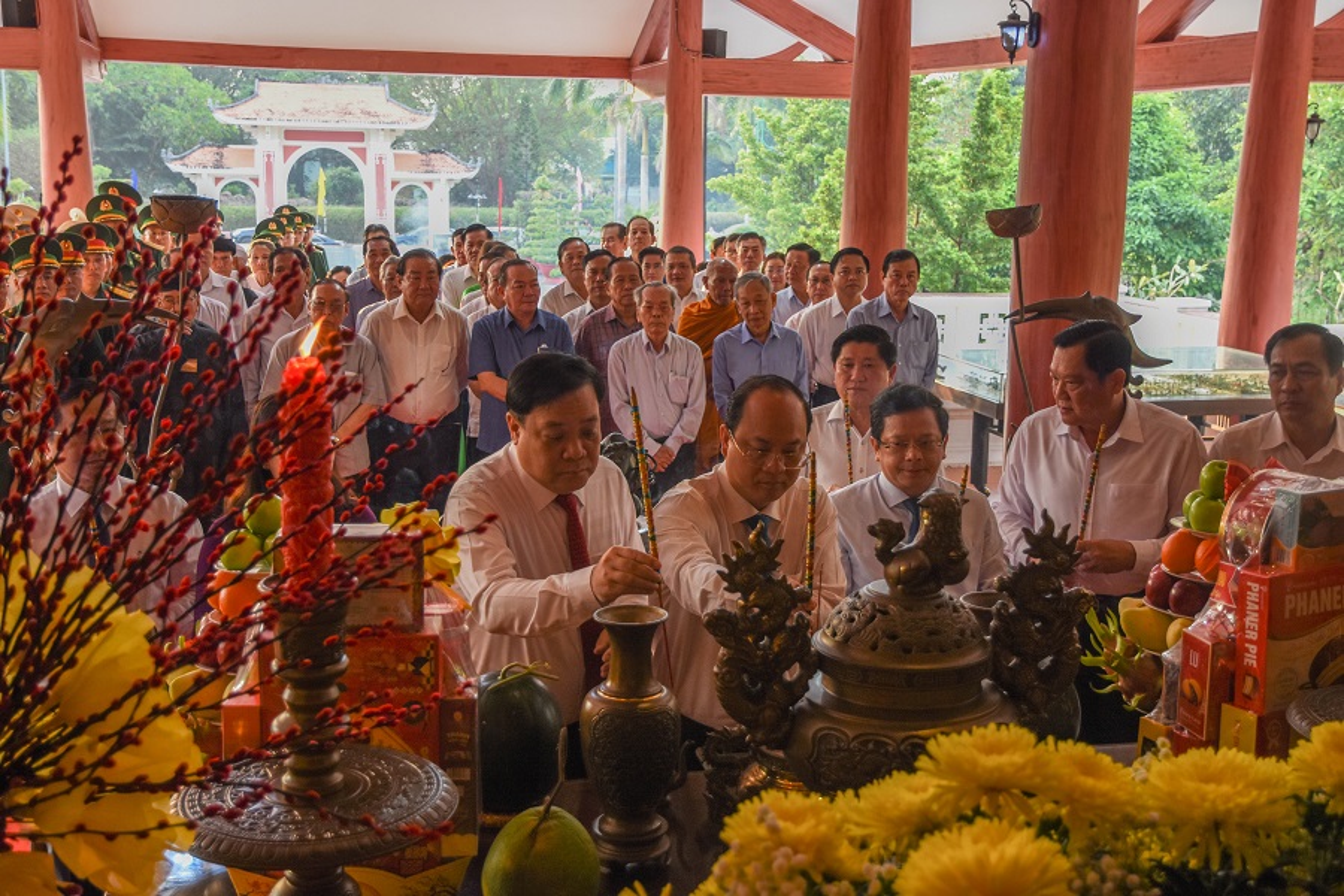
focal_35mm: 42
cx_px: 672
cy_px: 448
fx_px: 1568
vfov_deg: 31.9
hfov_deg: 46.4
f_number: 4.5
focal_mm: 28
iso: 500
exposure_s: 1/60
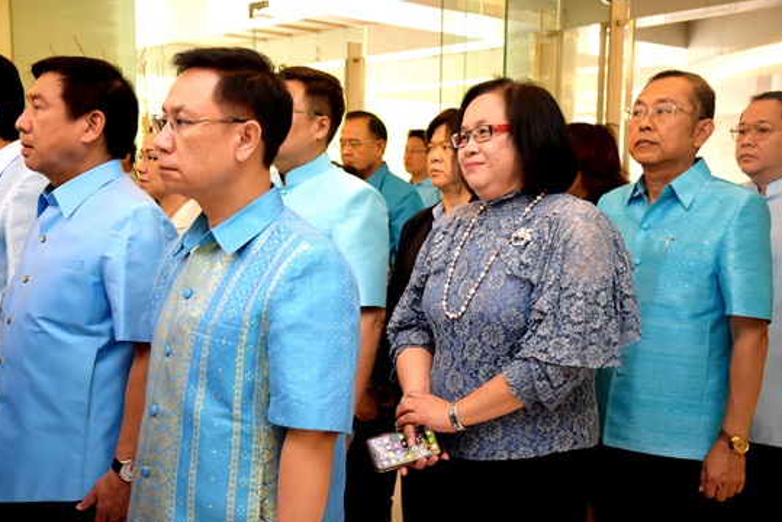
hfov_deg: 40.3
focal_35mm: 49
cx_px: 390
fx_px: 1065
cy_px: 263
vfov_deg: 27.6
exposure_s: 1/125
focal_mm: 32
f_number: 4
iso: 1250
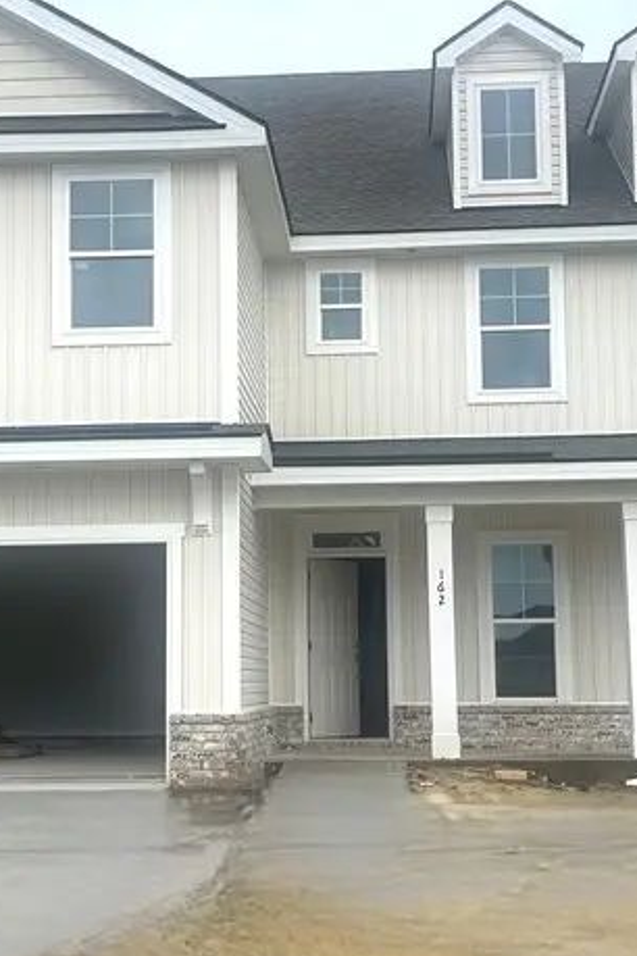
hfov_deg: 23.4
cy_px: 479
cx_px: 285
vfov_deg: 34.5
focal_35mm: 58
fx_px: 1539
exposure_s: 1/3086
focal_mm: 5.1
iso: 32
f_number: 1.6
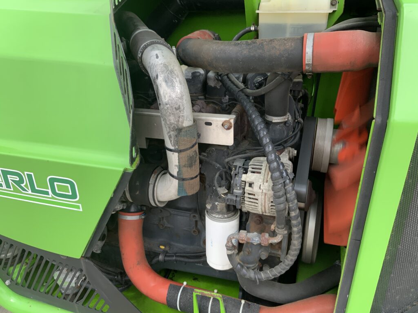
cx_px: 209
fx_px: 350
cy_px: 156
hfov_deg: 61.7
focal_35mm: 29
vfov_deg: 48.2
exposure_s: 1/406
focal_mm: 3
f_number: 1.8
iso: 16
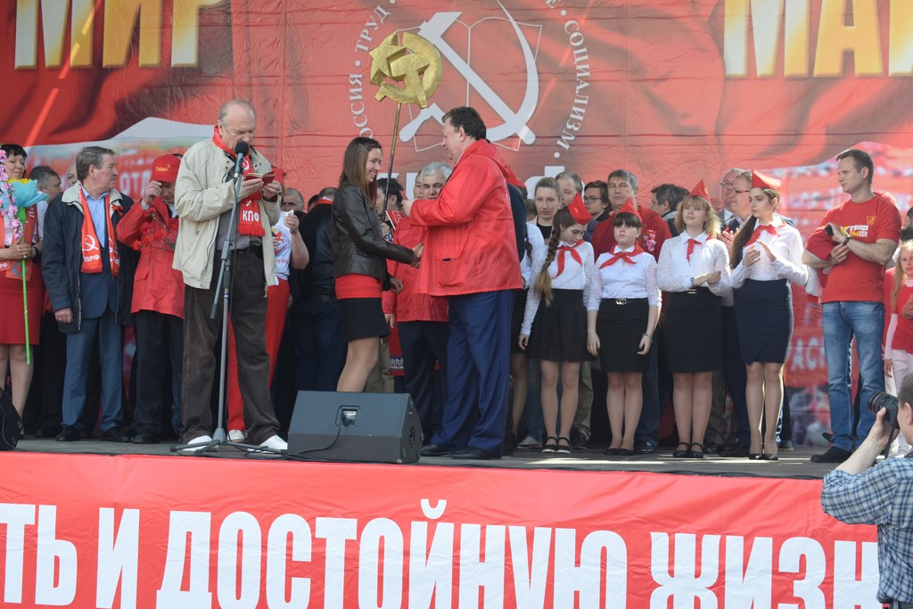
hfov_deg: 28.1
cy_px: 304
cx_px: 456
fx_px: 1826
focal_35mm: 72
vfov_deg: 18.9
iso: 400
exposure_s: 1/200
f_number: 7.1
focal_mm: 48
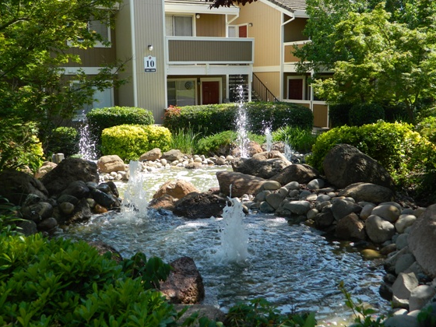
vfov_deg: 36.0
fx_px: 504
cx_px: 203
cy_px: 163
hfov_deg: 46.8
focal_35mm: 40
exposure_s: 1/320
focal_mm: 6.2
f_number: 3.3
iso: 100
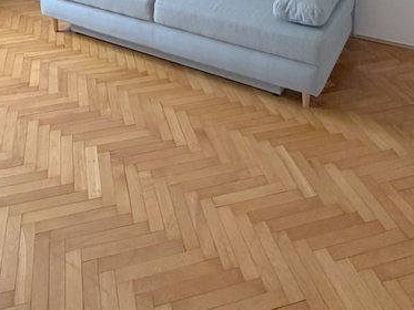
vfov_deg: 28.1
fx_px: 479
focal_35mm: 40
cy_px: -116
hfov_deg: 46.7
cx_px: 188
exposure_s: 1/100
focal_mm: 2.22
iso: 200
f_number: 2.2
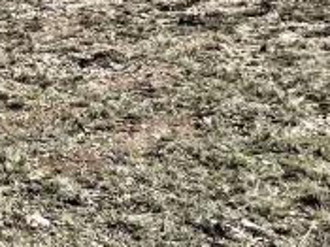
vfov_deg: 17.3
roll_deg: +1.7
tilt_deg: -1.8
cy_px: -130
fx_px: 724
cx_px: -200
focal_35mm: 76
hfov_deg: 20.8
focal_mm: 1.57
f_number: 1.8
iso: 32
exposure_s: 1/3215
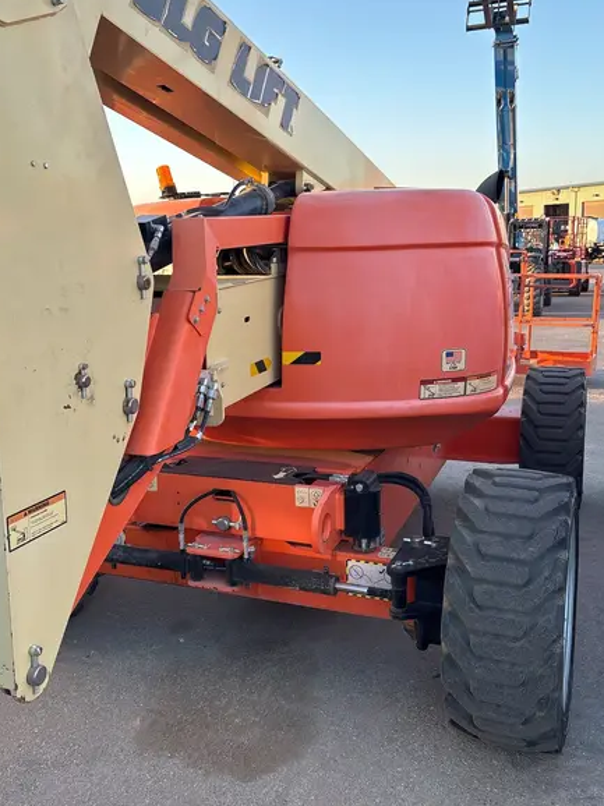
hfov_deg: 42.8
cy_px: 386
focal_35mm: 33
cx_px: 261
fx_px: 768
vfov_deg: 55.4
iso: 50
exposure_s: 1/283
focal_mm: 5.96
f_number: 1.6
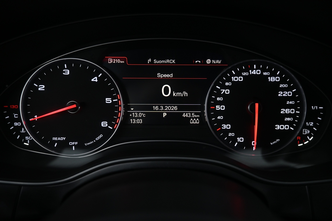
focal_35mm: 24
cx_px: 166
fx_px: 221
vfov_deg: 53.1
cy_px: 110
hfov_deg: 73.7
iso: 800
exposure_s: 1/25
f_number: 3.5
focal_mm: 16
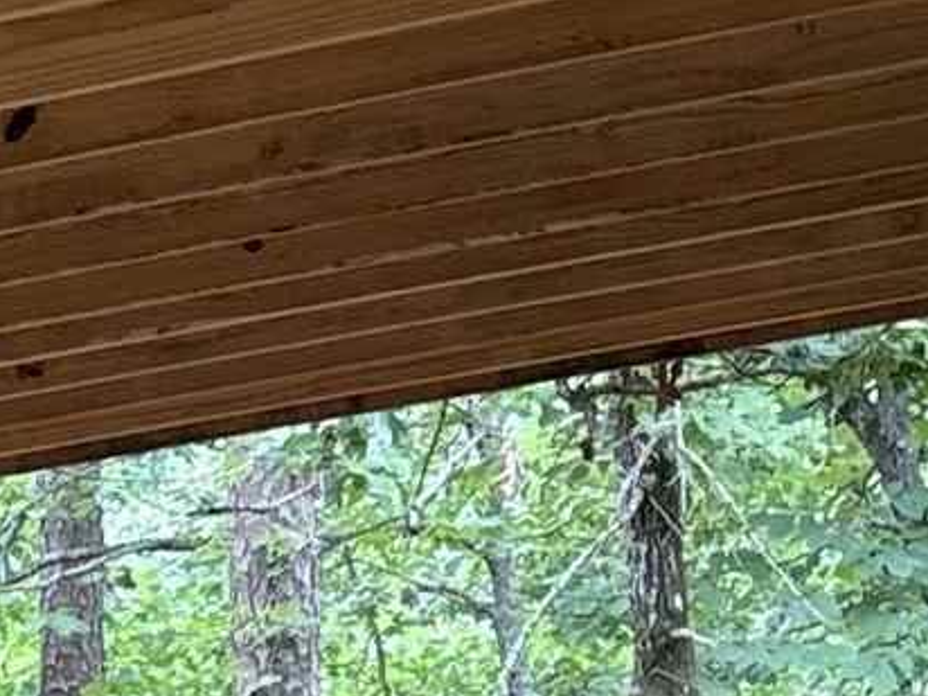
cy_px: 1674
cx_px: -905
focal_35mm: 179
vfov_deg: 7.7
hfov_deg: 10.2
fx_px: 4799
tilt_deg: -10.3
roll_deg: +3.5
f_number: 1.78
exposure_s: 1/106
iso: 200
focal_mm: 6.76
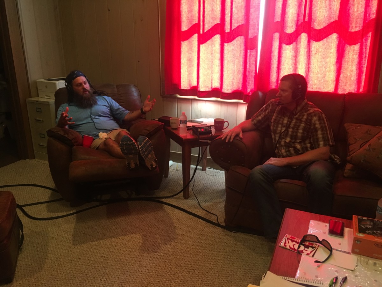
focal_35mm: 29
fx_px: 320
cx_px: 191
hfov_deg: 61.7
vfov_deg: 48.2
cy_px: 144
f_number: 2.2
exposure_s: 1/30
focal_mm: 4.15
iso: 160
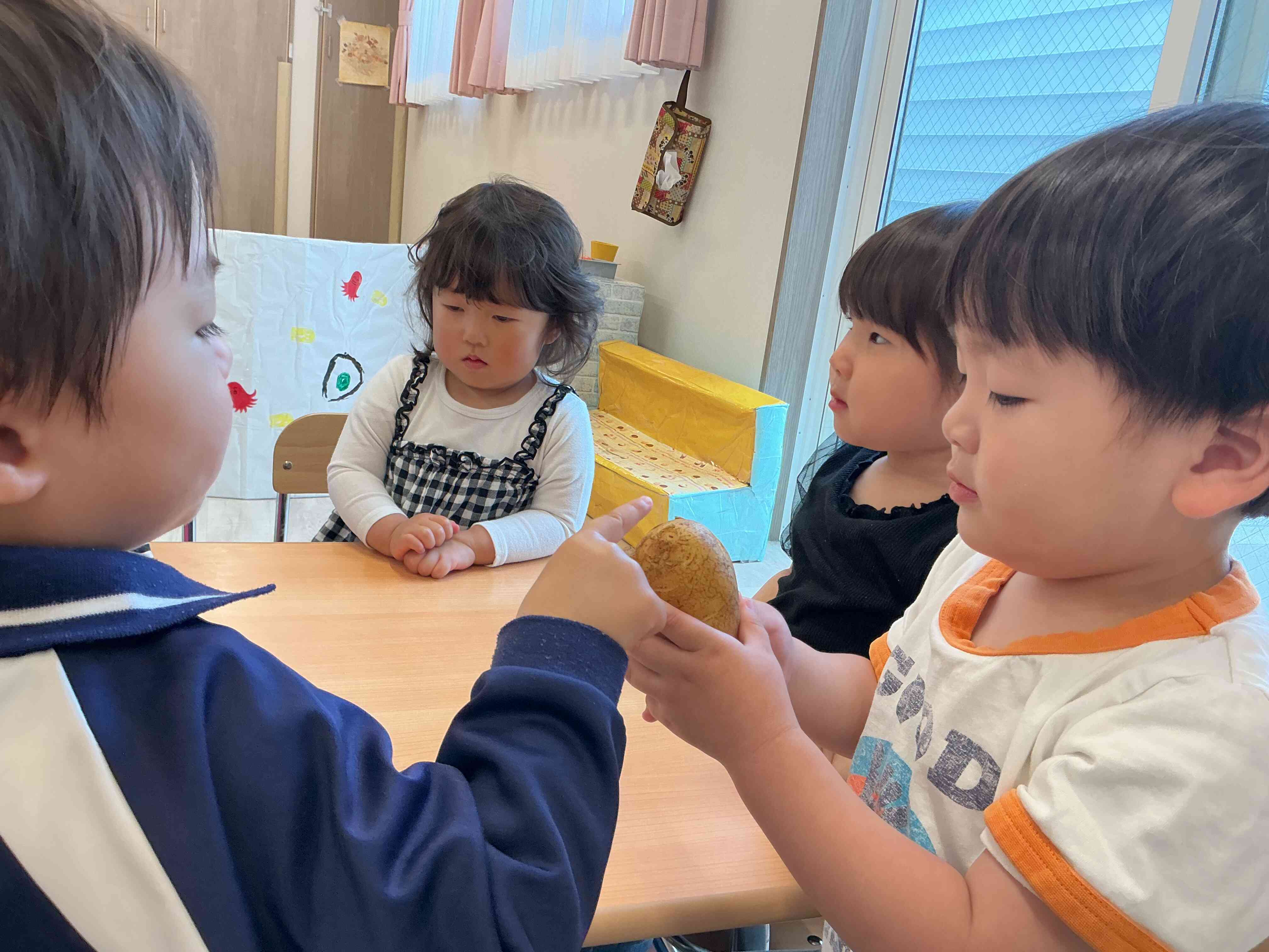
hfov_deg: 61.7
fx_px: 1063
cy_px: 476
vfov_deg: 48.2
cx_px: 634
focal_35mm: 29
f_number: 1.8
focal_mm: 3
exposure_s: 1/120
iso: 64
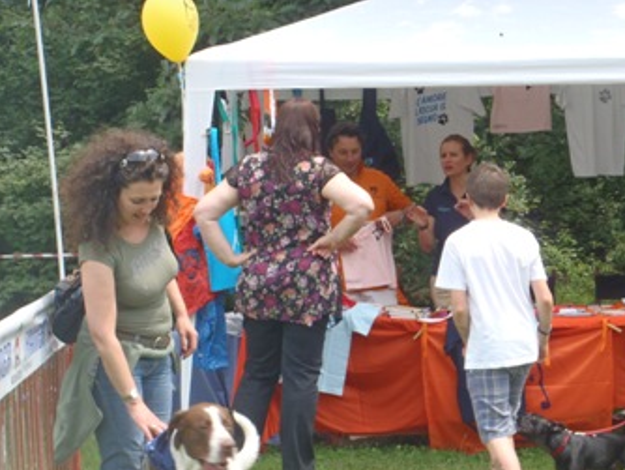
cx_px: 357
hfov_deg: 16.1
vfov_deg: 12.2
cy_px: 279
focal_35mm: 122
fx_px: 2204
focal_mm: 18.2
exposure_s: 1/100
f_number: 5.1
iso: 64
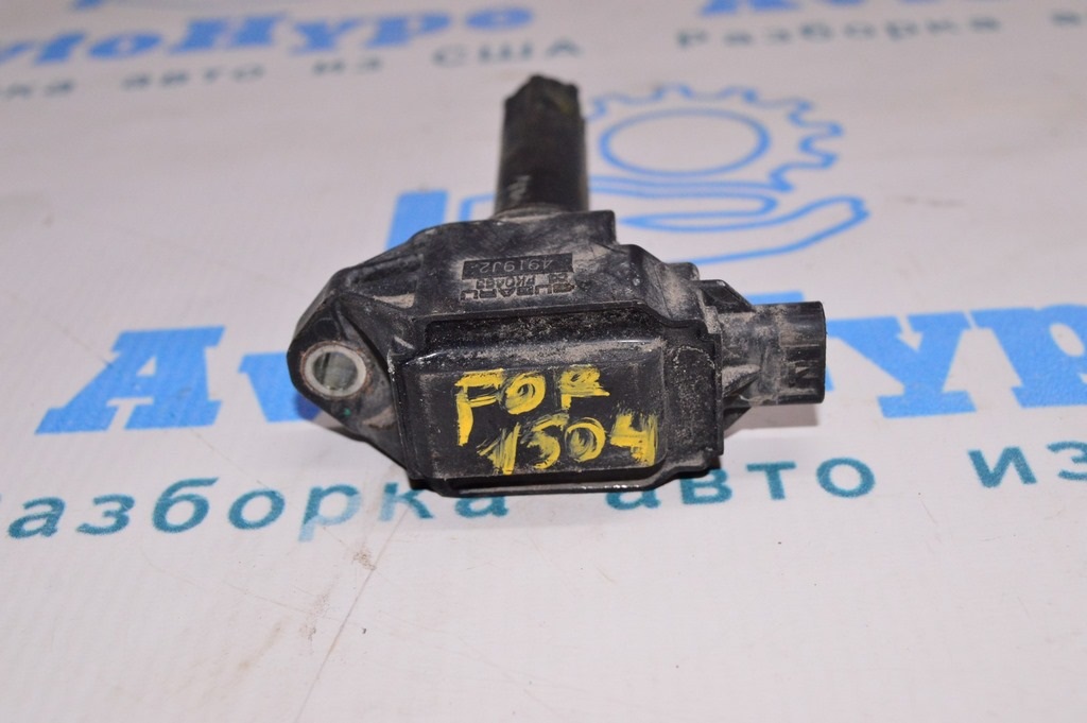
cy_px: 362
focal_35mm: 46
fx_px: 1403
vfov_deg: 28.9
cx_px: 544
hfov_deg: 42.4
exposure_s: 1/200
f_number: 8
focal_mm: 31
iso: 1600
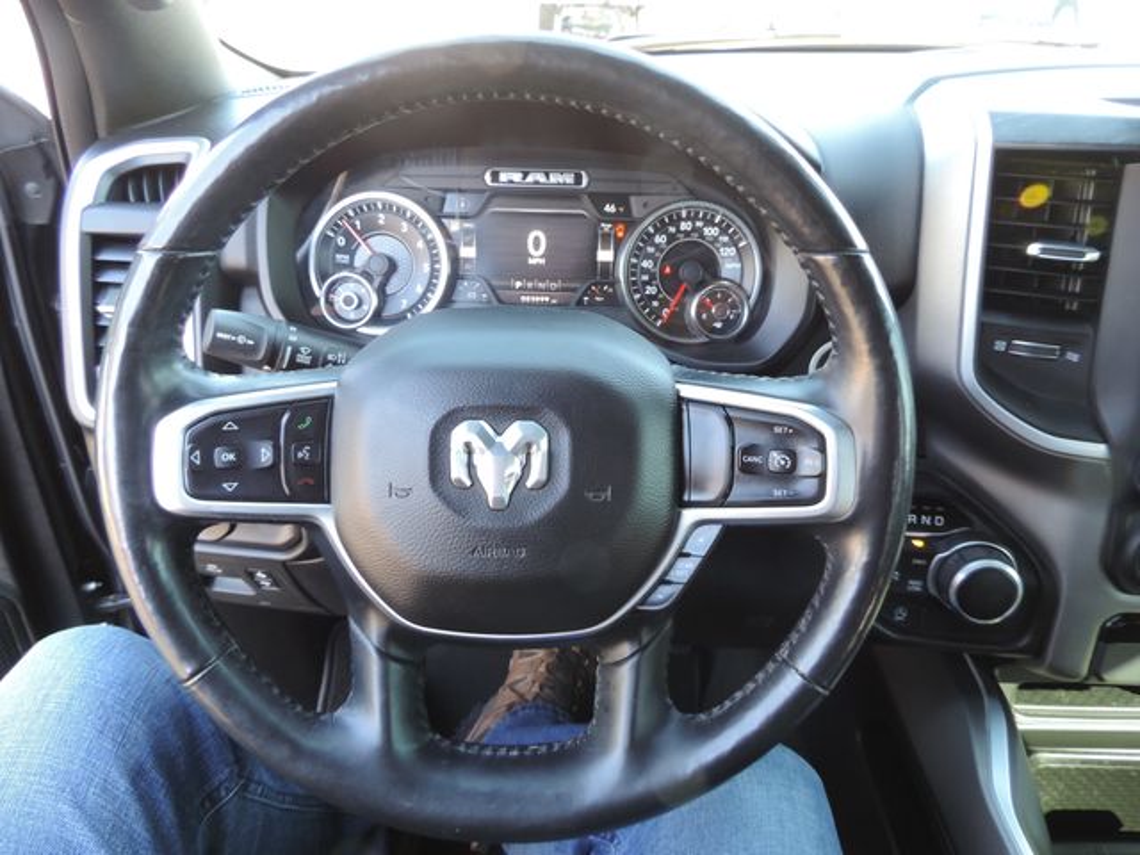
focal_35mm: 24
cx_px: 570
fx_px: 790
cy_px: 428
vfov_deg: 56.8
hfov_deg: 71.6
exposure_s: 1/30
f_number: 3
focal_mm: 4.3
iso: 180
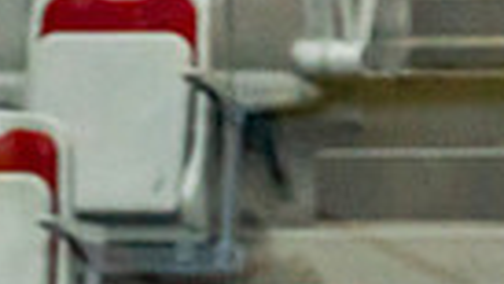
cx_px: -110
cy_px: 692
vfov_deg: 1.0
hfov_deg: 1.8
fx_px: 15807
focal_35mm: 1183
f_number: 2.8
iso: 3200
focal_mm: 200
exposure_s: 1/1250
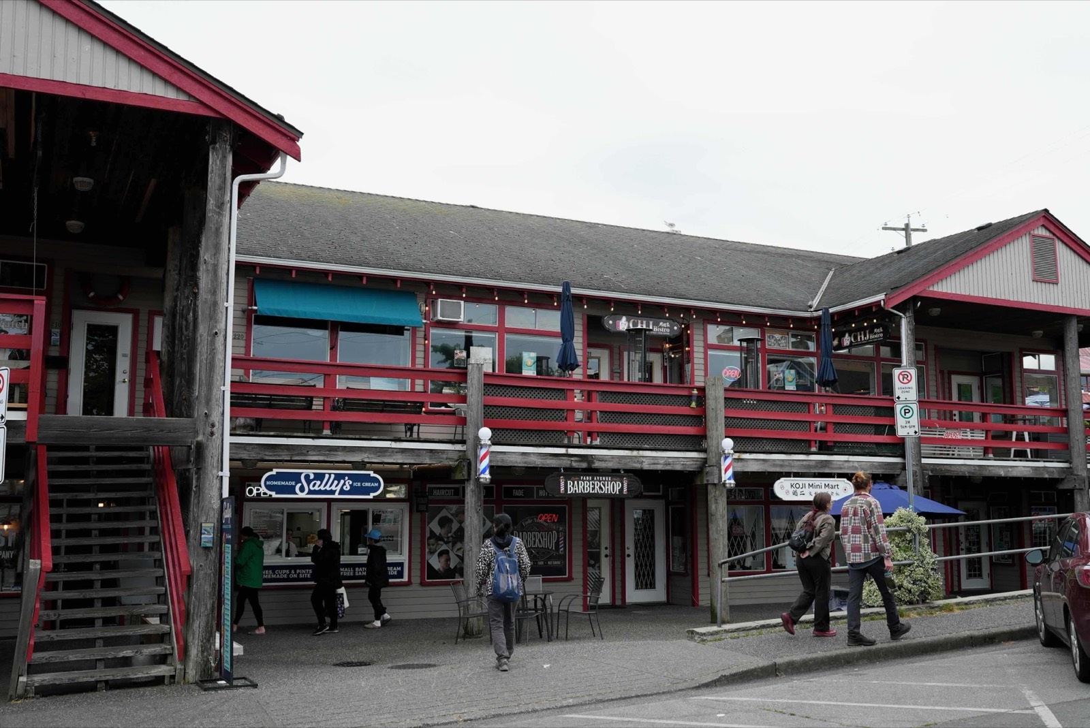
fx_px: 1060
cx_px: 545
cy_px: 364
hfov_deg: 54.4
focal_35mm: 35
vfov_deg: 37.9
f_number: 6.3
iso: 200
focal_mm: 35
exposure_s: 1/160
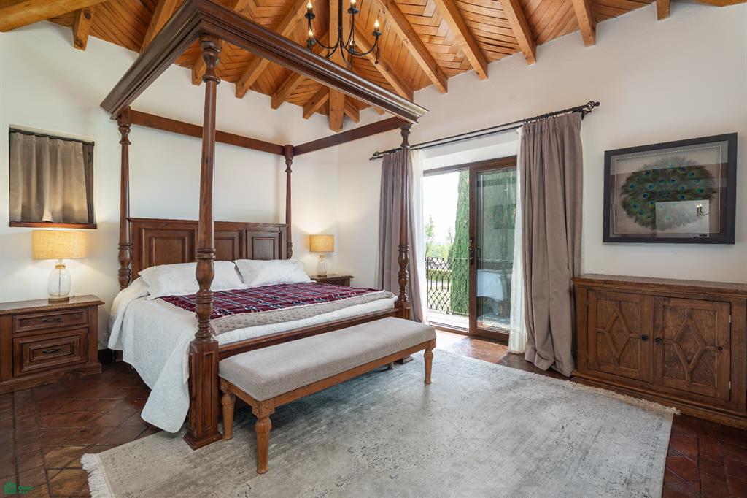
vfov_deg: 73.7
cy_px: 249
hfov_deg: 96.8
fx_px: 332
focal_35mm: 16
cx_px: 374
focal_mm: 16
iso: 400
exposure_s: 1/50
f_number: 10
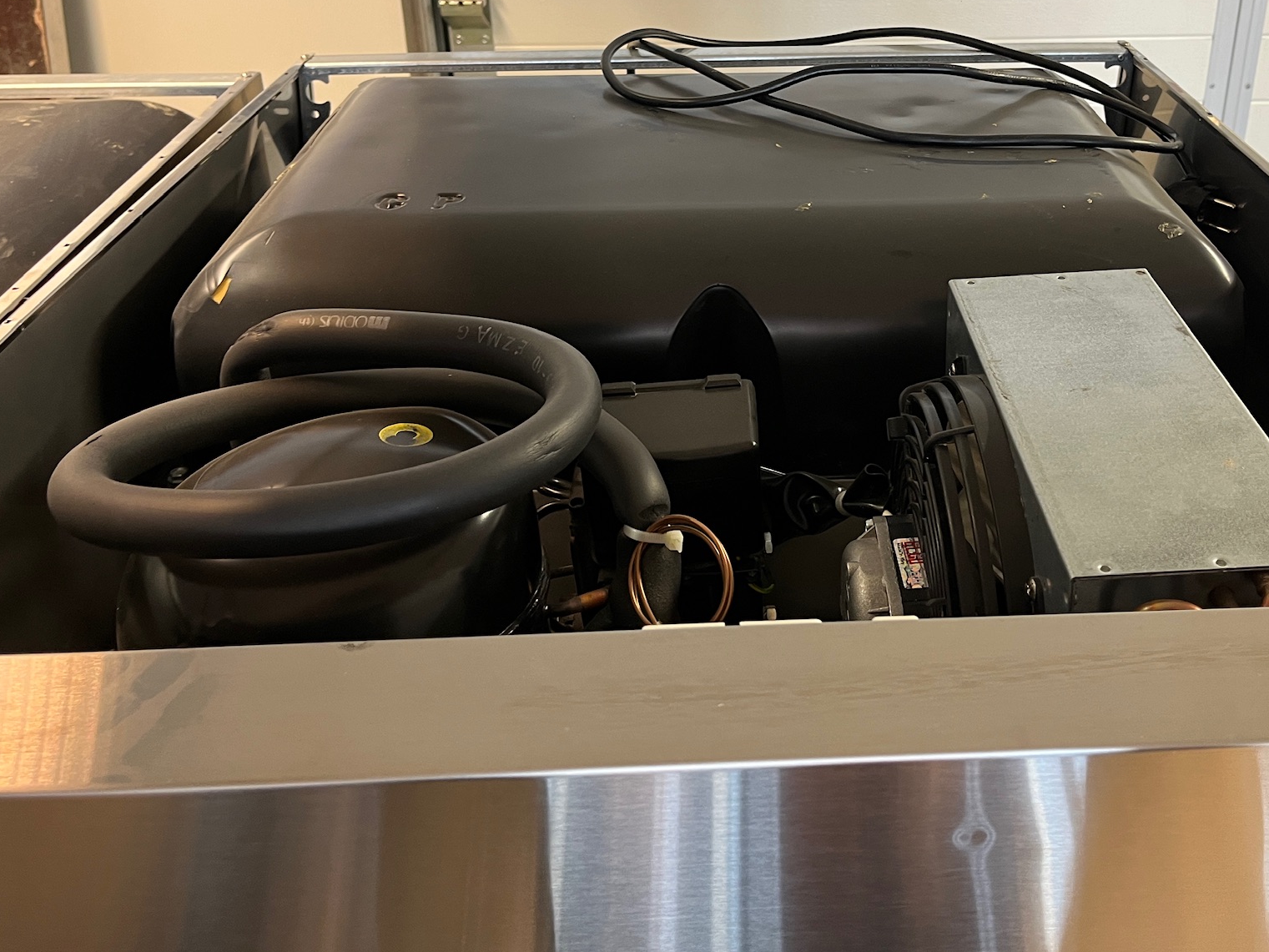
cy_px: 323
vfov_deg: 40.2
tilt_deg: -24.1
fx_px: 1283
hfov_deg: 52.1
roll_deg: +0.2
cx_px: 782
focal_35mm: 35
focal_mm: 5.1
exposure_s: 1/50
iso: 100
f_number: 1.6
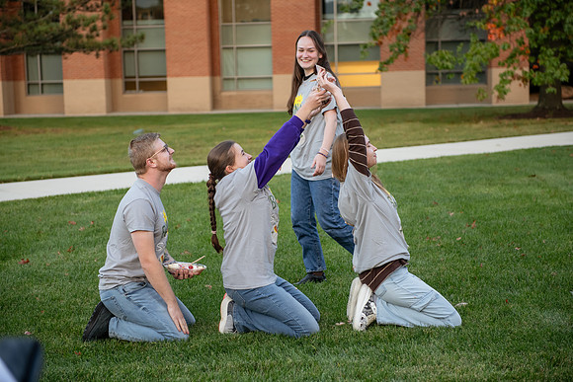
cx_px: 286
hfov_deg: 28.8
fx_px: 1114
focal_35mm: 70
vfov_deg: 19.5
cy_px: 191
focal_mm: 70
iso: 800
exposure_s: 1/320
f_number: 3.2
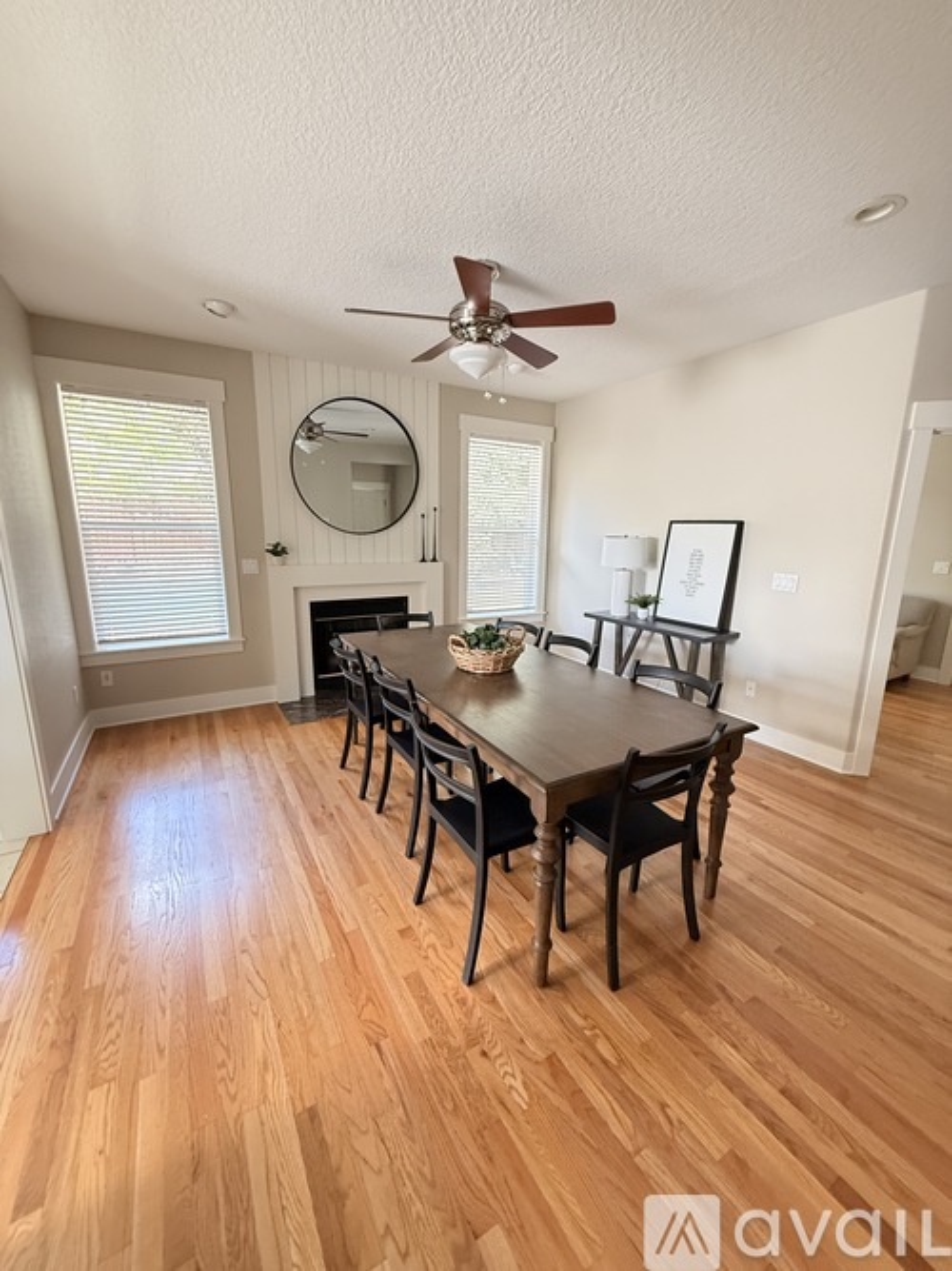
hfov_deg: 85.7
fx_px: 514
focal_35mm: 14
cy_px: 636
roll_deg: -0.4
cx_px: 476
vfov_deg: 102.1
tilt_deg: -12.6
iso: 500
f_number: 2.2
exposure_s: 1/60
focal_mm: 2.22
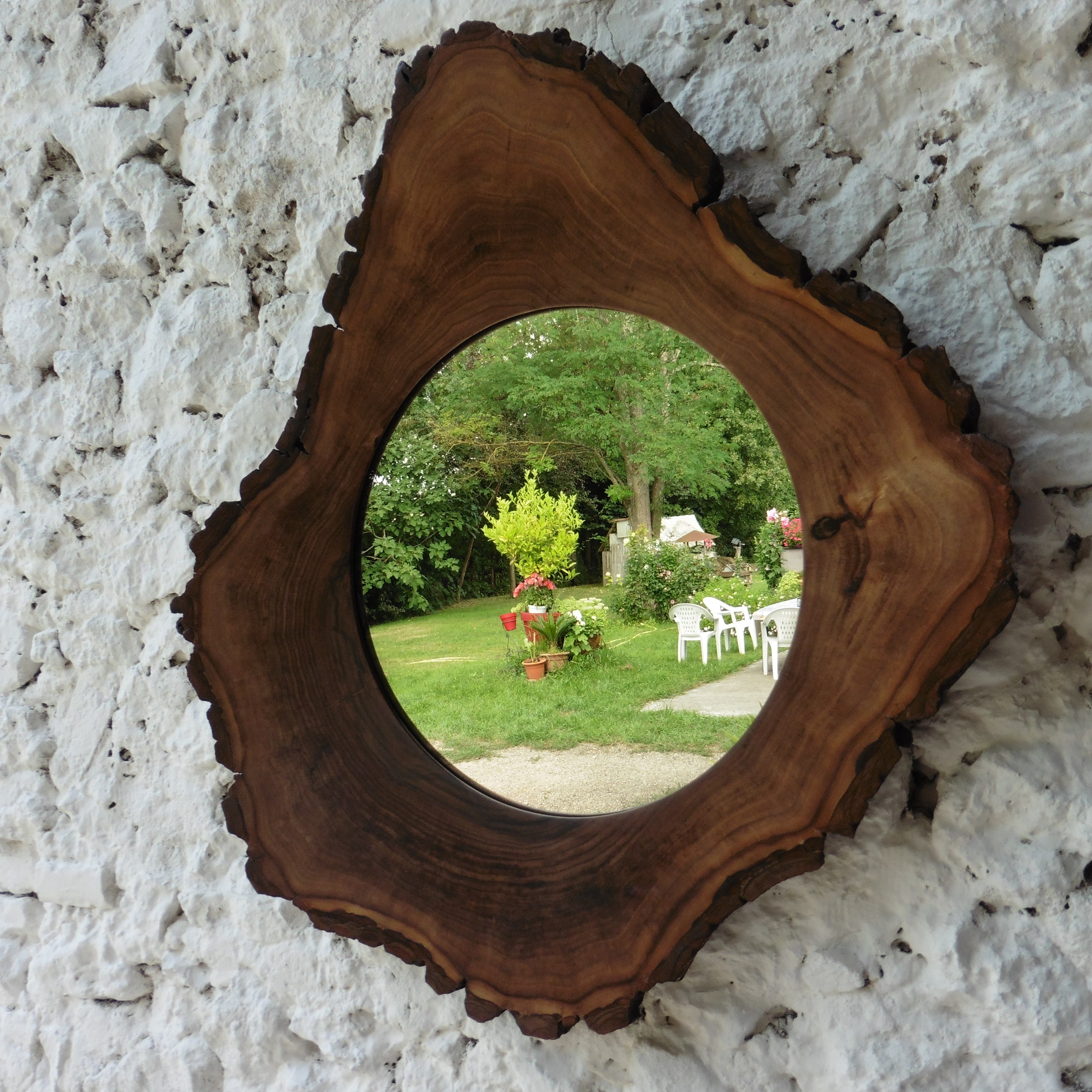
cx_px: 551
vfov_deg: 55.6
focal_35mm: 29
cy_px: 552
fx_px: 1035
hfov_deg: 55.6
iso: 100
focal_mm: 4.3
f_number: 4
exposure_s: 1/100
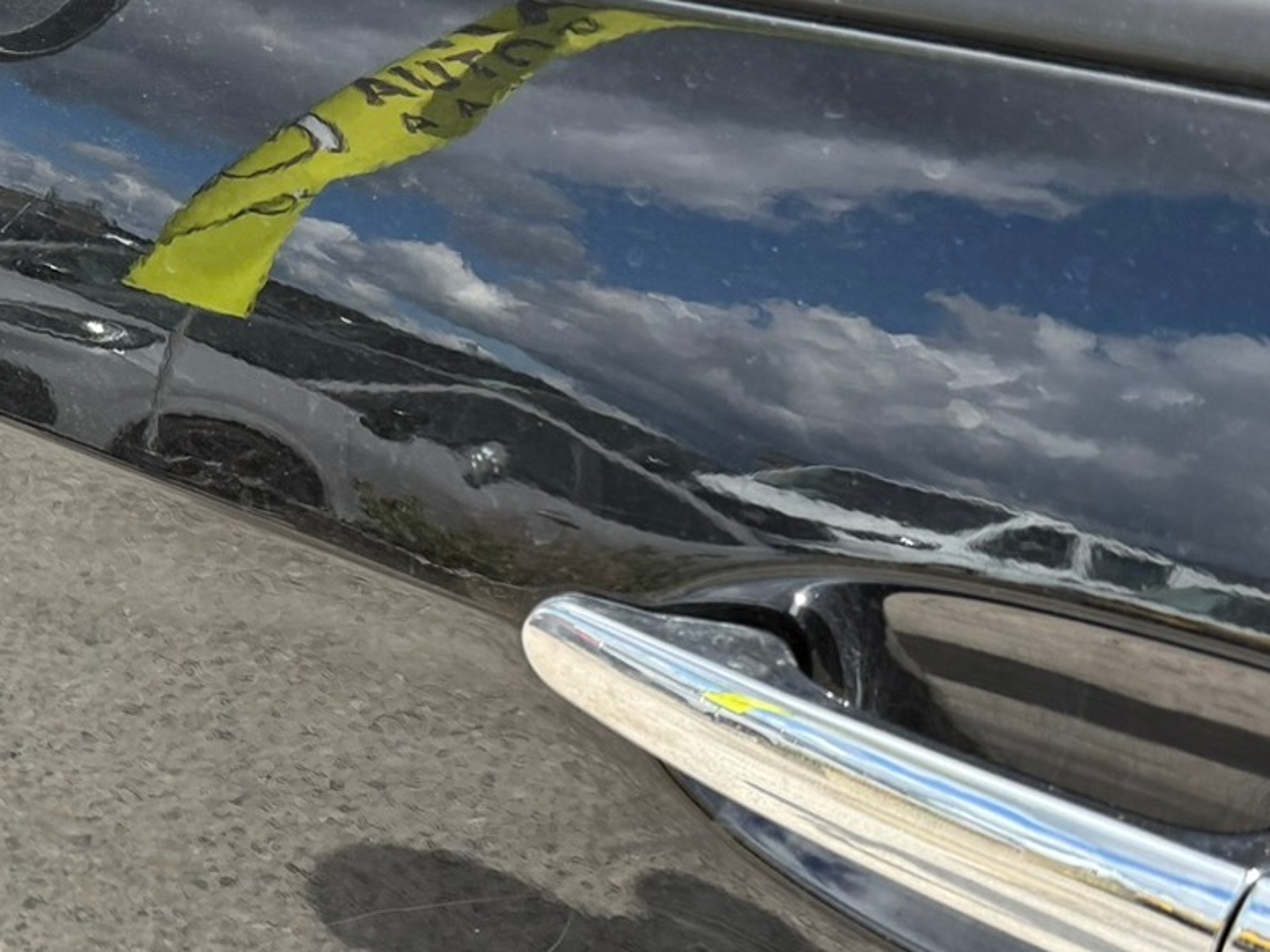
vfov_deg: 23.5
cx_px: 254
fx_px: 2275
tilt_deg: -29.8
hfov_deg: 30.4
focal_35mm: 62
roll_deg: -1.6
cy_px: 685
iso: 100
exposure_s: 1/2299
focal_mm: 6.76
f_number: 1.78
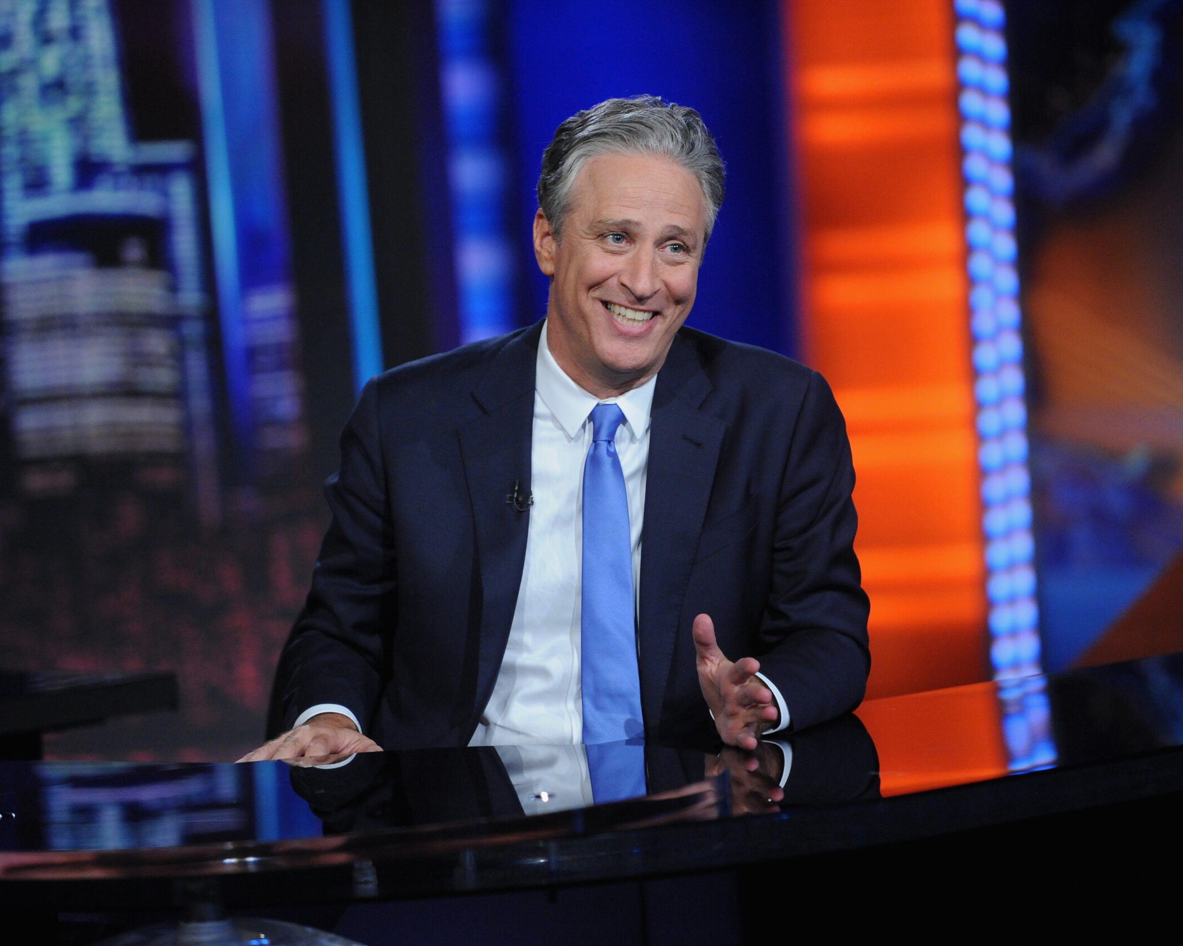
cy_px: 471
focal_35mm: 176
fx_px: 6163
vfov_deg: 8.8
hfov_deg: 11.0
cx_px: 593
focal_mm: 155
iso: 3200
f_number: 3.2
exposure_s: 1/400
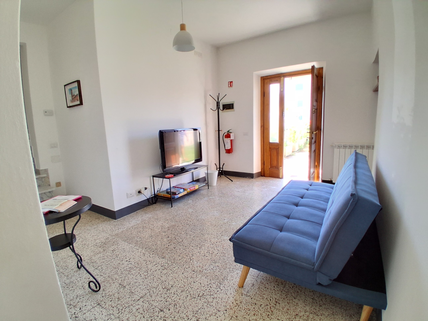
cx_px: 214
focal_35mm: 17
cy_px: 160
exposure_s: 1/40
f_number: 2.2
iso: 160
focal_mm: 1.4
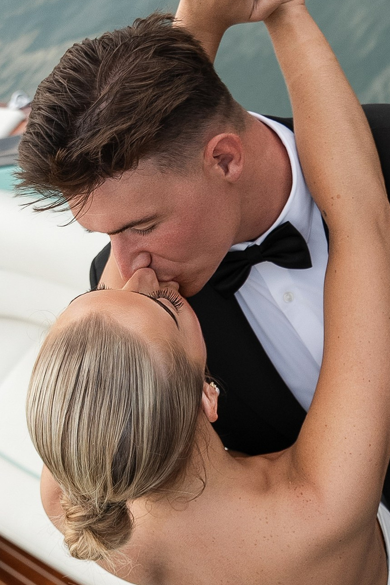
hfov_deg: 13.4
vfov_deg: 20.0
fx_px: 1658
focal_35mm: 102
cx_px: 271
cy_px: 359
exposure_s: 1/1000
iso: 500
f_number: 4
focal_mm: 32
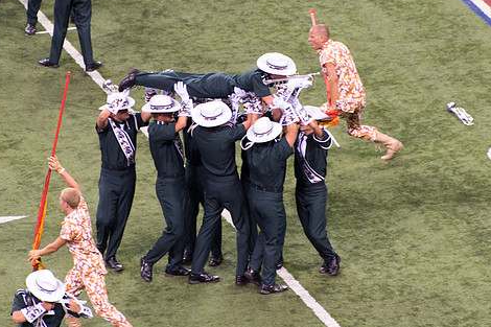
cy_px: 106
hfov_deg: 3.7
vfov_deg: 2.5
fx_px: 7512
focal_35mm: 551
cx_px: 245
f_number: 5.6
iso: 2200
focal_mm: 300
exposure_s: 1/320
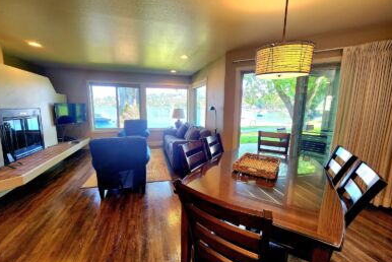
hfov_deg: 104.2
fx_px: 153
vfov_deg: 81.3
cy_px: 134
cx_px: 192
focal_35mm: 14
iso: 125
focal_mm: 2.2
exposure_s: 1/60.2
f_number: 2.2
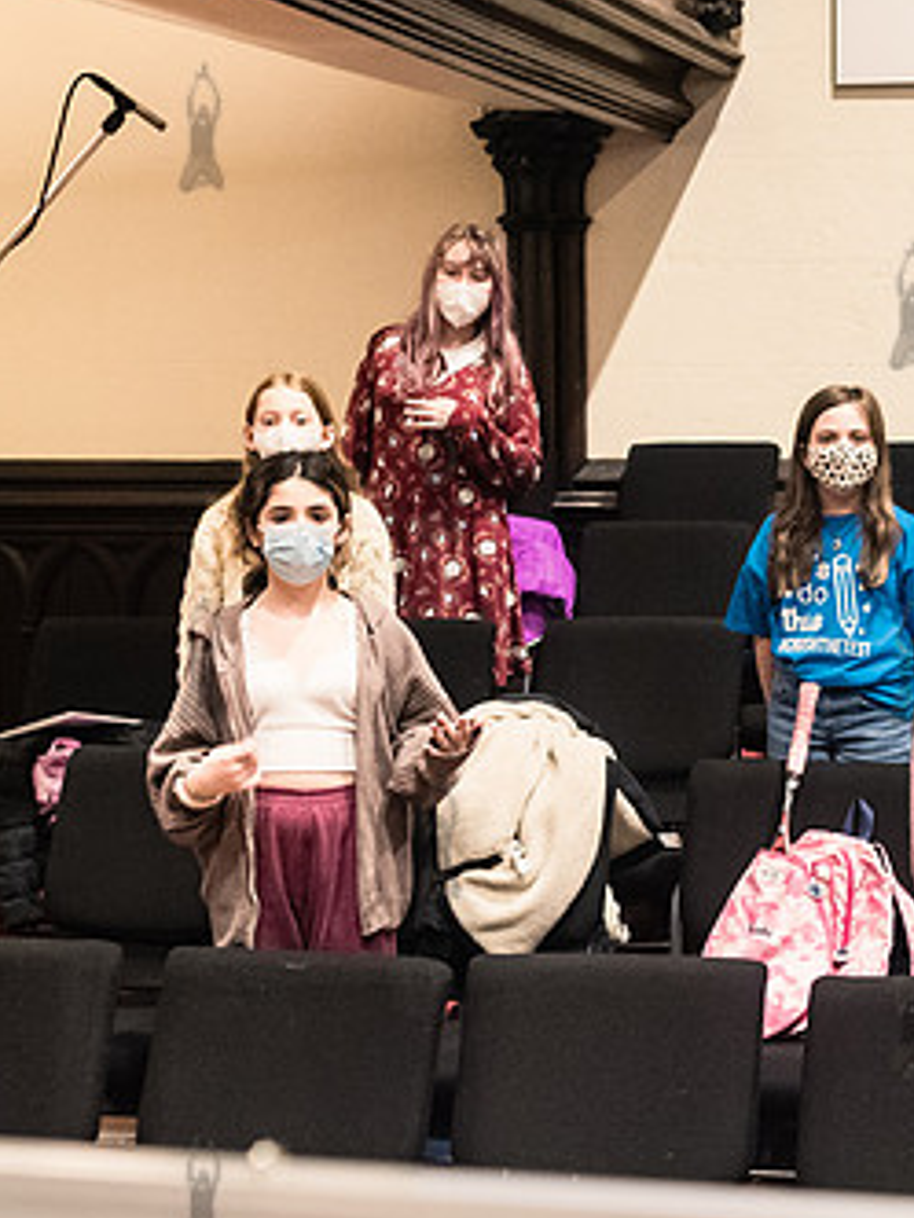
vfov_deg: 27.4
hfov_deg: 20.0
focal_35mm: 71
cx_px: 932
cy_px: 564
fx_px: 2500
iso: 4000
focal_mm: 35
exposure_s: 1/125
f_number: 3.5
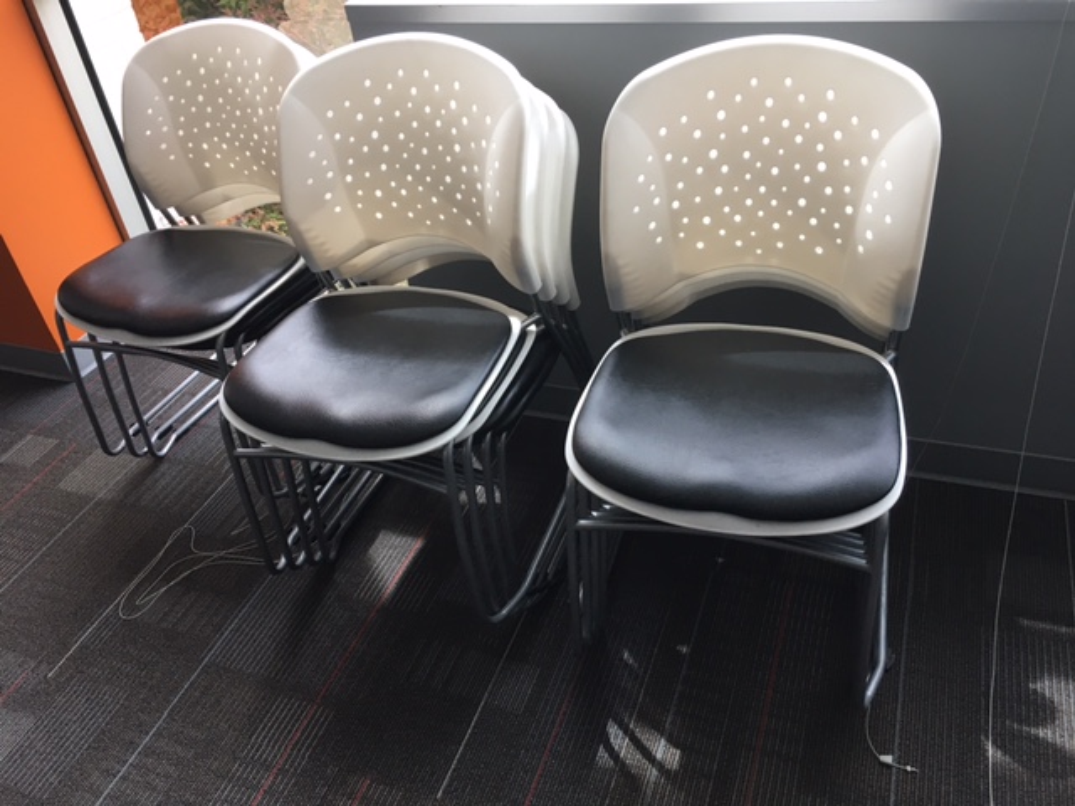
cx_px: 538
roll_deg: +6.7
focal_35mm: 29
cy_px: 403
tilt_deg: -35.6
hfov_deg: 61.7
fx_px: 901
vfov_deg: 48.2
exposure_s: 1/30
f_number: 2.2
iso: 32
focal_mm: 4.15
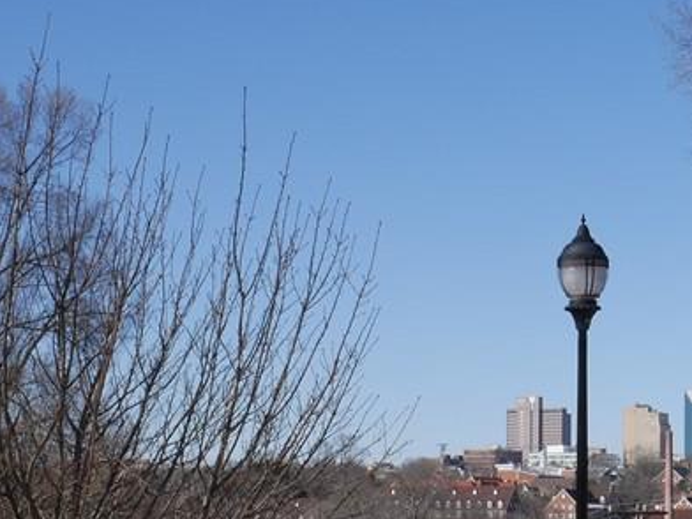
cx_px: 675
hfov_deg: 16.1
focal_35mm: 120
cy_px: 468
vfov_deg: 12.3
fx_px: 2399
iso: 200
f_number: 11
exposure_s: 1/400
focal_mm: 23
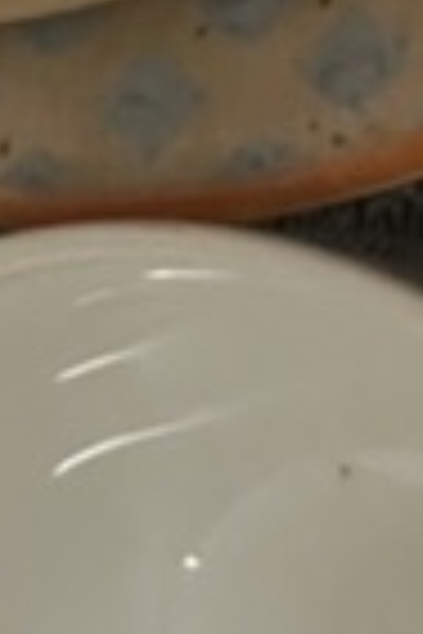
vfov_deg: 9.5
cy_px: -805
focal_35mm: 197
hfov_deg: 7.0
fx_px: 3472
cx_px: 320
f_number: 1.5
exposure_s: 1/30
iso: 640
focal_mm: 5.7
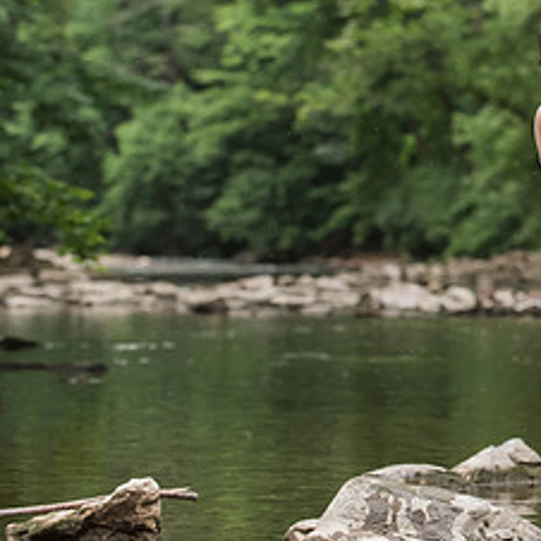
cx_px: 653
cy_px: 183
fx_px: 3802
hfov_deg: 8.1
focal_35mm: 215
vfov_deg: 8.1
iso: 1600
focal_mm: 95
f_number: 4
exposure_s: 1/320
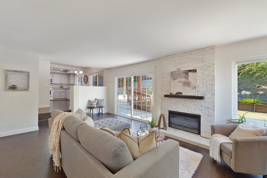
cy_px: 89
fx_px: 104
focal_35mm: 14
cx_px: 134
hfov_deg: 104.3
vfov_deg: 81.2
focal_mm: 14
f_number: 8
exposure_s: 1/2.5
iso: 100
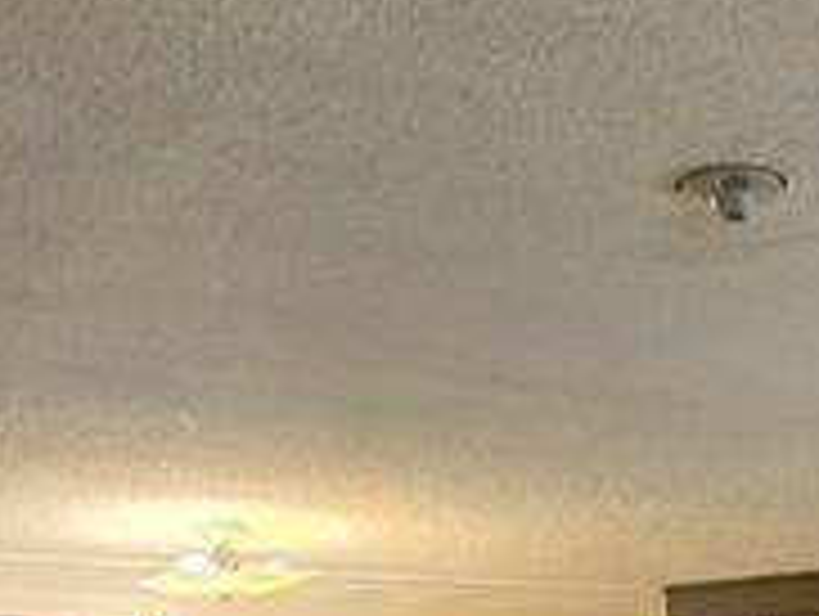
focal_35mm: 73
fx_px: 1729
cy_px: 1043
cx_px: 634
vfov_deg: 17.2
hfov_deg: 26.2
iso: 400
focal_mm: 2.2
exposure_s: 1/60
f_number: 2.2
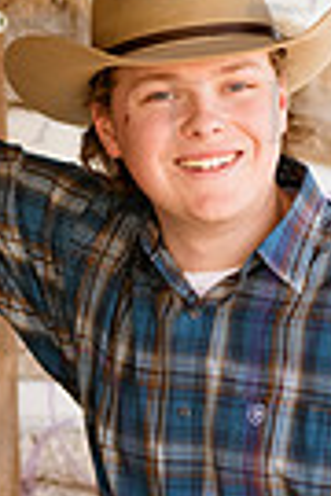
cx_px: 169
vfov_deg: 5.9
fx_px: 4813
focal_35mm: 349
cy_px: 242
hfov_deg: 3.9
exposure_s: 1/500
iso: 800
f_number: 4
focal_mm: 105
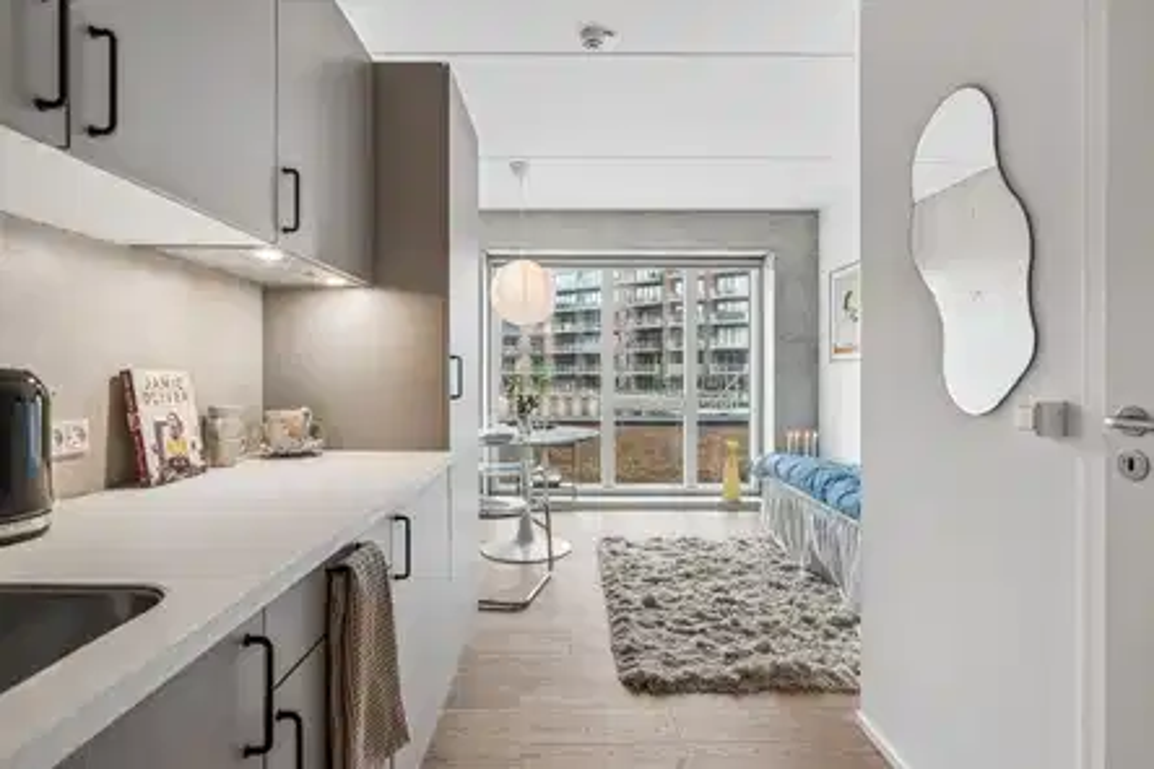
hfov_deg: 90.0
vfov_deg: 67.4
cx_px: 577
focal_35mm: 18
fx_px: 577
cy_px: 384
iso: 200
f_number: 8
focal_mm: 18
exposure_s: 1/13
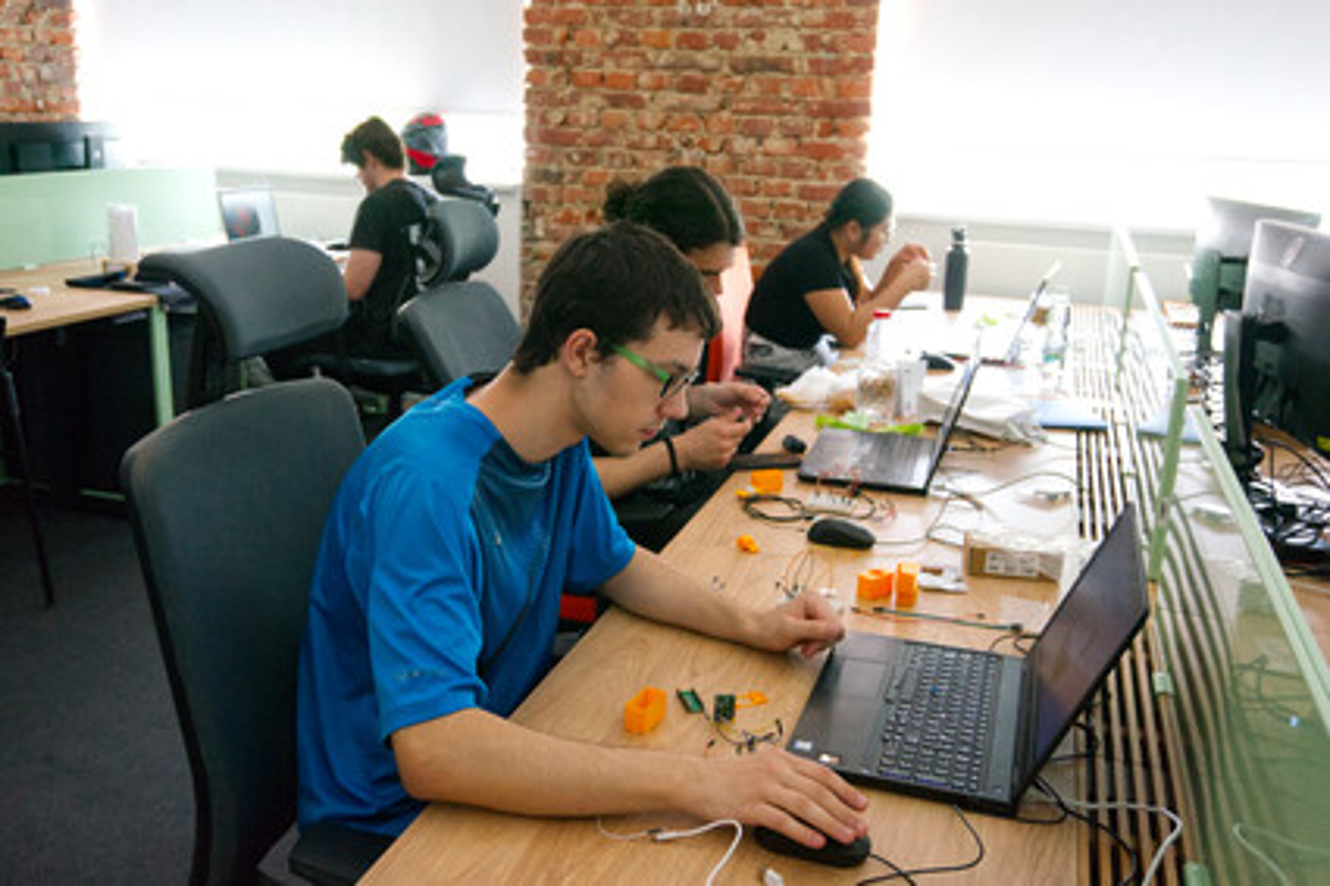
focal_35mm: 33
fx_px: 1219
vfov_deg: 39.9
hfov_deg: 57.2
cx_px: 665
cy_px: 443
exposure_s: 1/160
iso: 1000
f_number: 4
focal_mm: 22
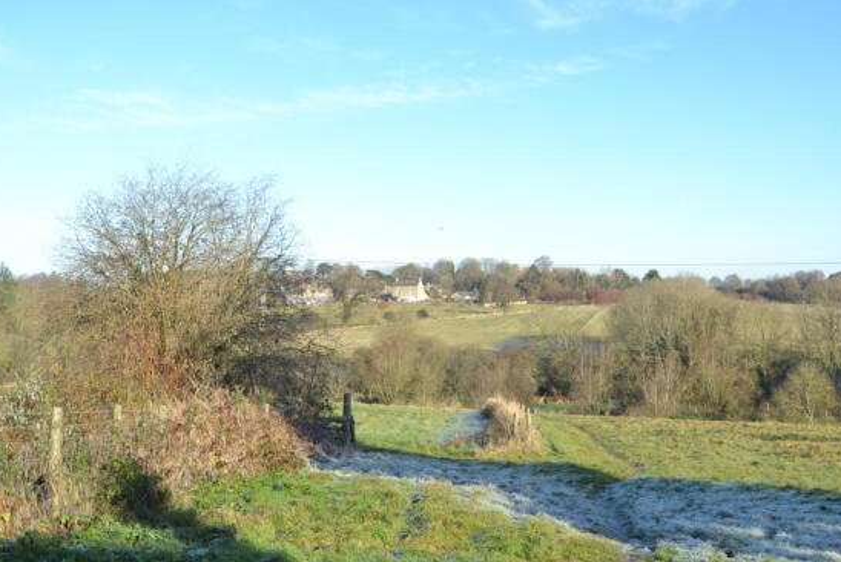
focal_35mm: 43
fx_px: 1005
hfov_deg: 45.4
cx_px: 443
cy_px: 236
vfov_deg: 31.2
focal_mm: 24
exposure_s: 1/200
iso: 200
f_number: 8
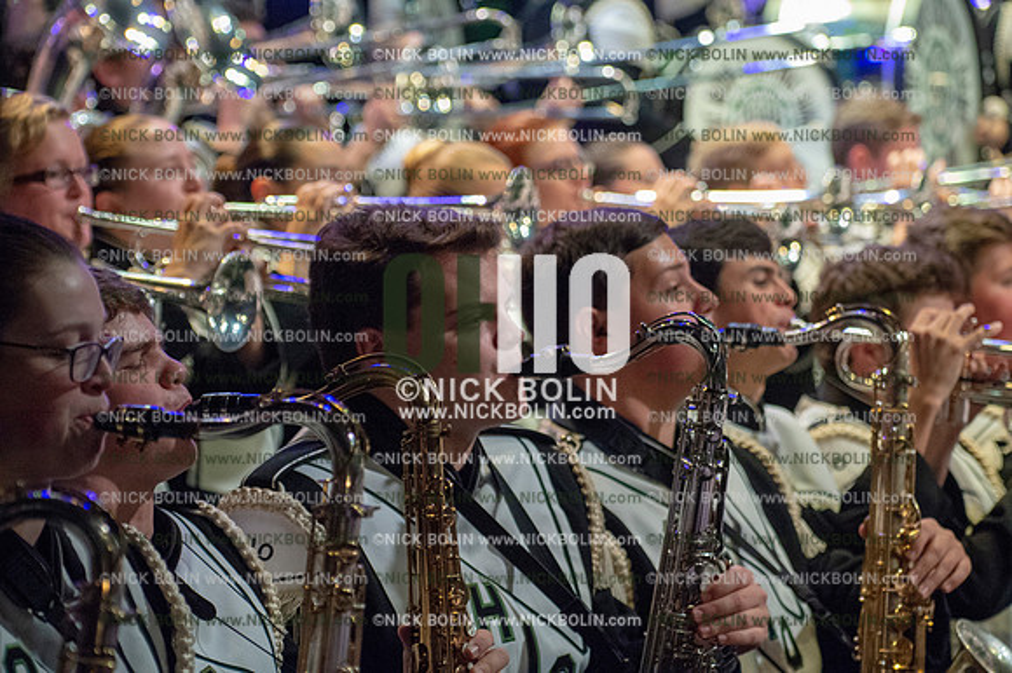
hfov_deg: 14.7
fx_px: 3933
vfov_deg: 9.8
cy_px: 336
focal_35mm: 140
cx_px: 506
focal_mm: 140
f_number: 5.6
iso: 8000
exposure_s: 1/400
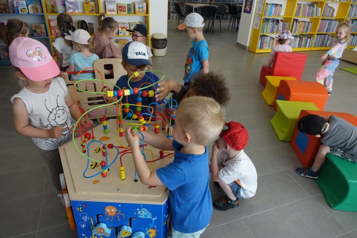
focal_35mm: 24
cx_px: 178
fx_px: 238
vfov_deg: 53.2
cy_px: 119
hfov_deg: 73.7
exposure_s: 1/80
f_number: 2.8
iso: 125
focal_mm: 8.8
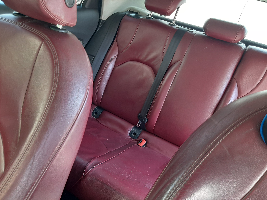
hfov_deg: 65.3
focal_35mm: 27
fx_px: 208
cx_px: 134
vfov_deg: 51.4
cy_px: 100
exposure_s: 1/50
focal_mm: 3.93
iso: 50
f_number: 1.7
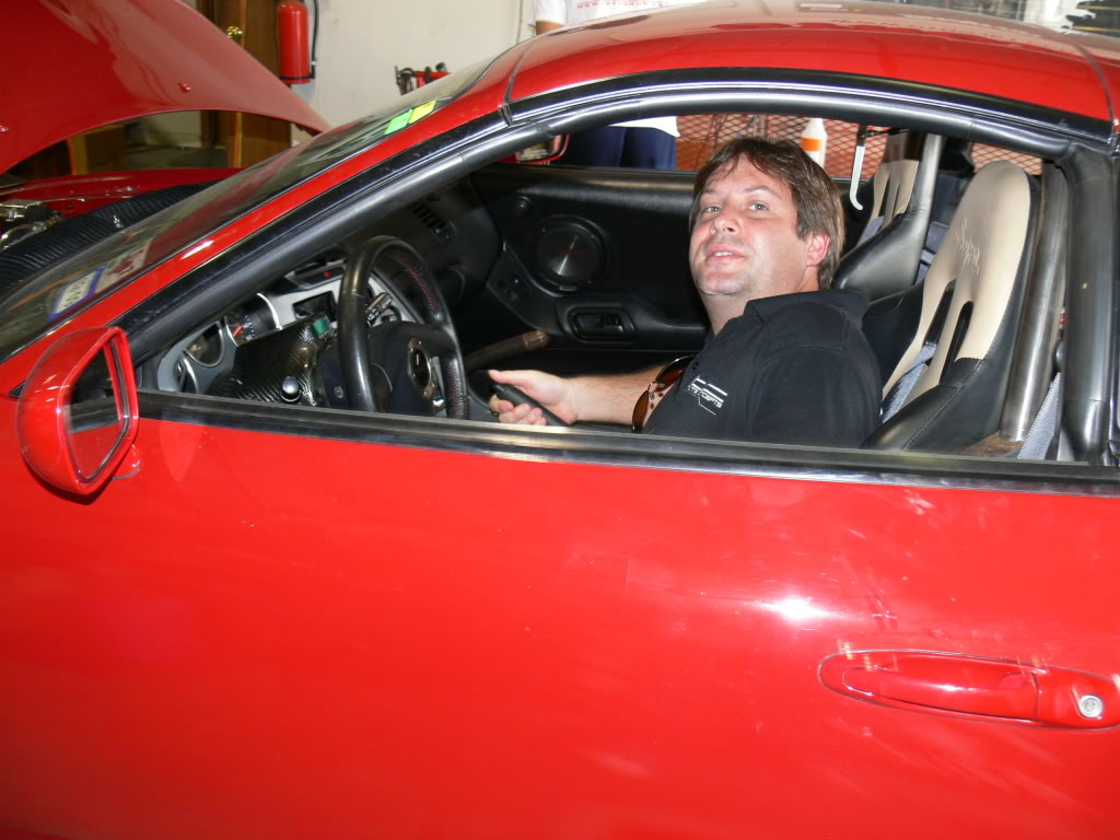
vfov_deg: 40.7
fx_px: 1132
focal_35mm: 35
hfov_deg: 52.6
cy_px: 420
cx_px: 560
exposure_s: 1/30
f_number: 2.8
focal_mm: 7.4
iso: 100
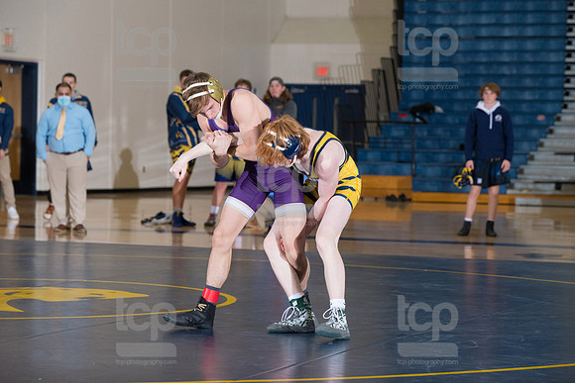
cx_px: 288
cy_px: 192
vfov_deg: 10.6
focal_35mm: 130
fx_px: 2077
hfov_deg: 15.8
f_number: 5.6
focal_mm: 130
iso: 1250
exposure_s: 1/250
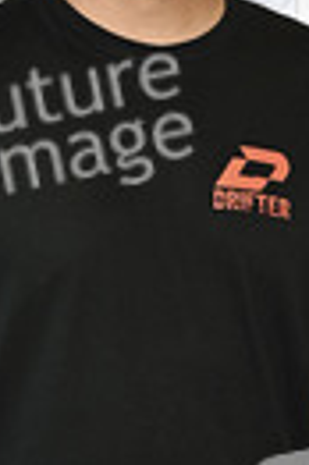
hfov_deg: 6.7
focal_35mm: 205
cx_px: 114
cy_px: 316
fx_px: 2646
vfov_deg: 10.0
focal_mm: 67
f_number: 4.5
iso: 1250
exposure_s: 1/250
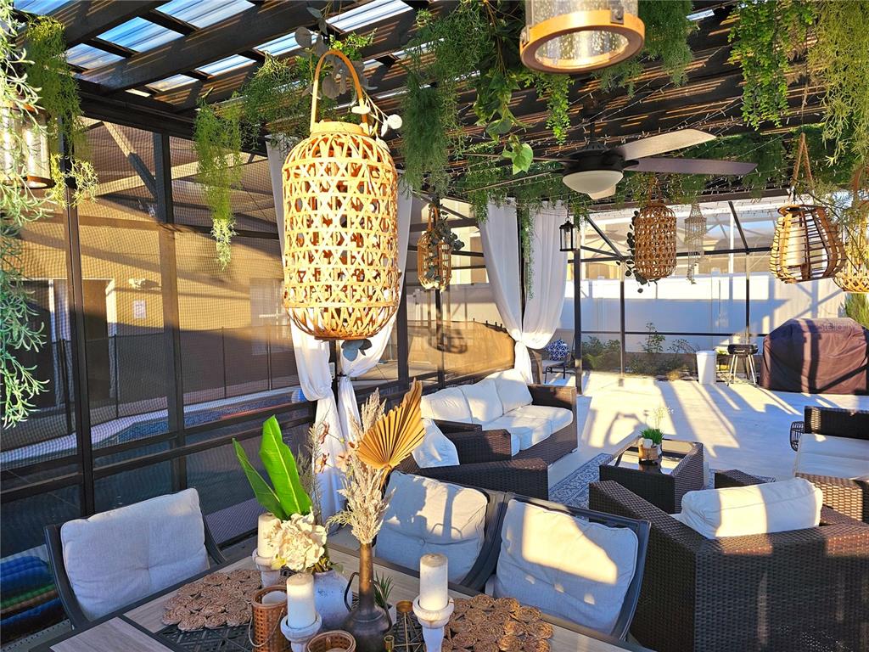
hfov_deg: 73.9
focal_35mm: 23
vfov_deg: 58.9
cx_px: 434
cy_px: 326
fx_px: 577
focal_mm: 6.3
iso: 20
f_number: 1.7
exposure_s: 1/182
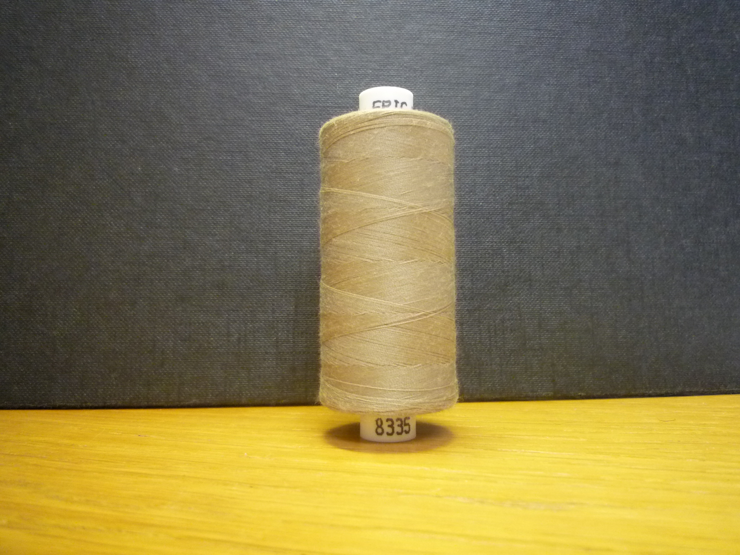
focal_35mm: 25
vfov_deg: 54.9
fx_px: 534
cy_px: 278
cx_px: 370
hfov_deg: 69.4
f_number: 2.8
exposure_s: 1/15
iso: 400
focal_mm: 4.4
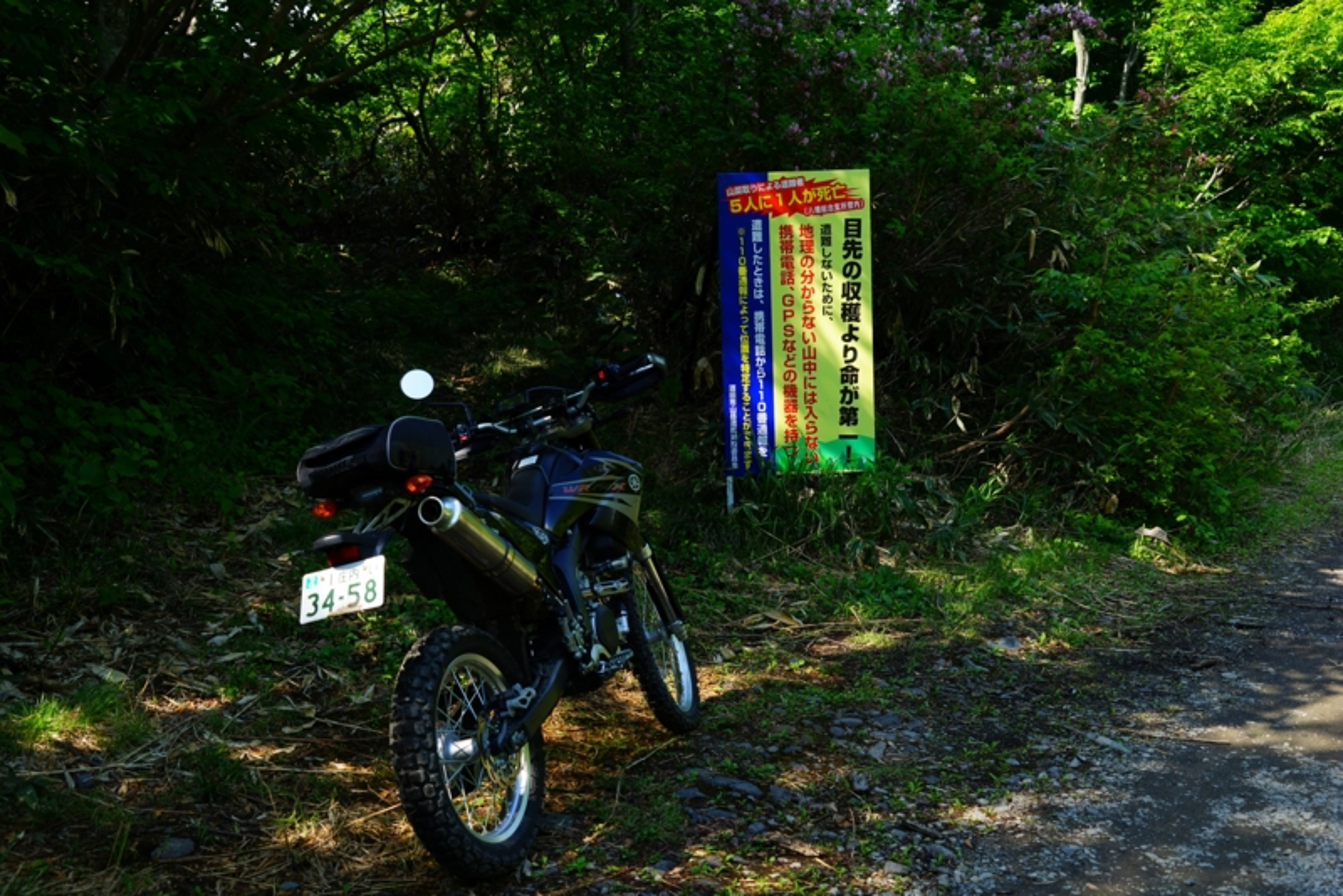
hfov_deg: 50.7
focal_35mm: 38
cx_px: 672
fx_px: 1418
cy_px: 448
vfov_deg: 35.1
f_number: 7.1
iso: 100
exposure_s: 1/100
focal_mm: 38
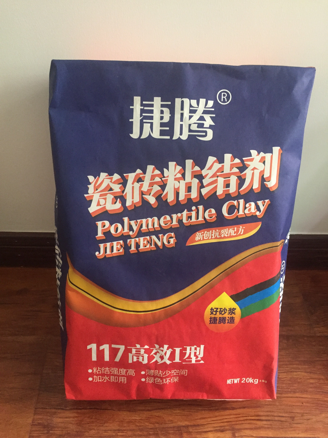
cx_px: 164
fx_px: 366
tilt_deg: -39.8
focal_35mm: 29
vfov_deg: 61.7
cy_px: 219
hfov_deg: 48.2
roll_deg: -2.3
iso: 250
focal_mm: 4.15
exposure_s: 1/25
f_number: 2.2
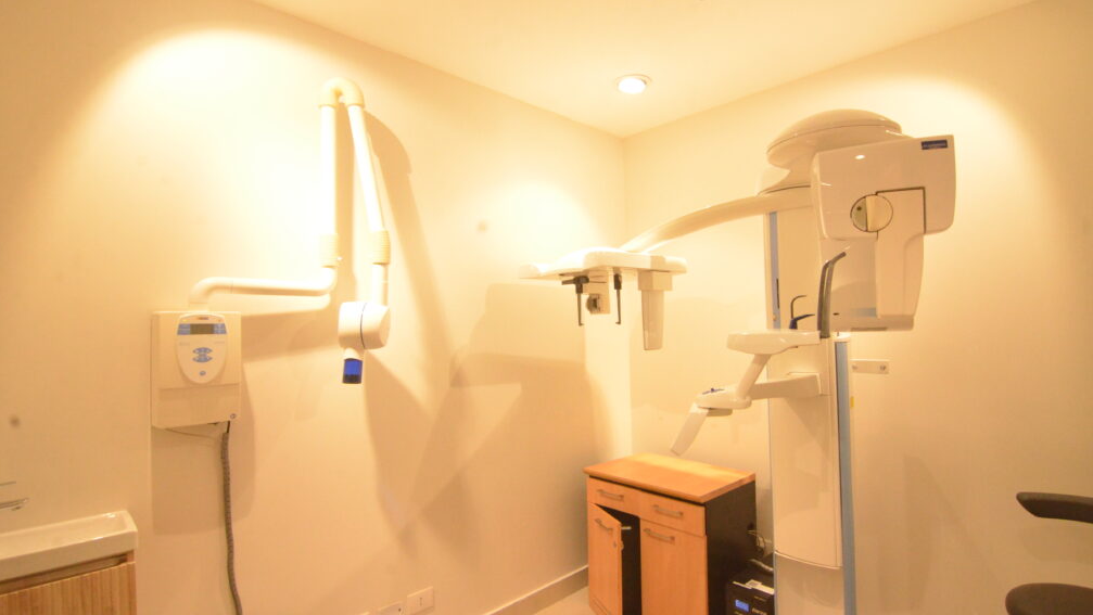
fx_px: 508
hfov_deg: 94.2
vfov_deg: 62.3
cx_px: 555
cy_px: 332
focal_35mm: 18
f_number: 10
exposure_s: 1/125
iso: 5000
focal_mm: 11
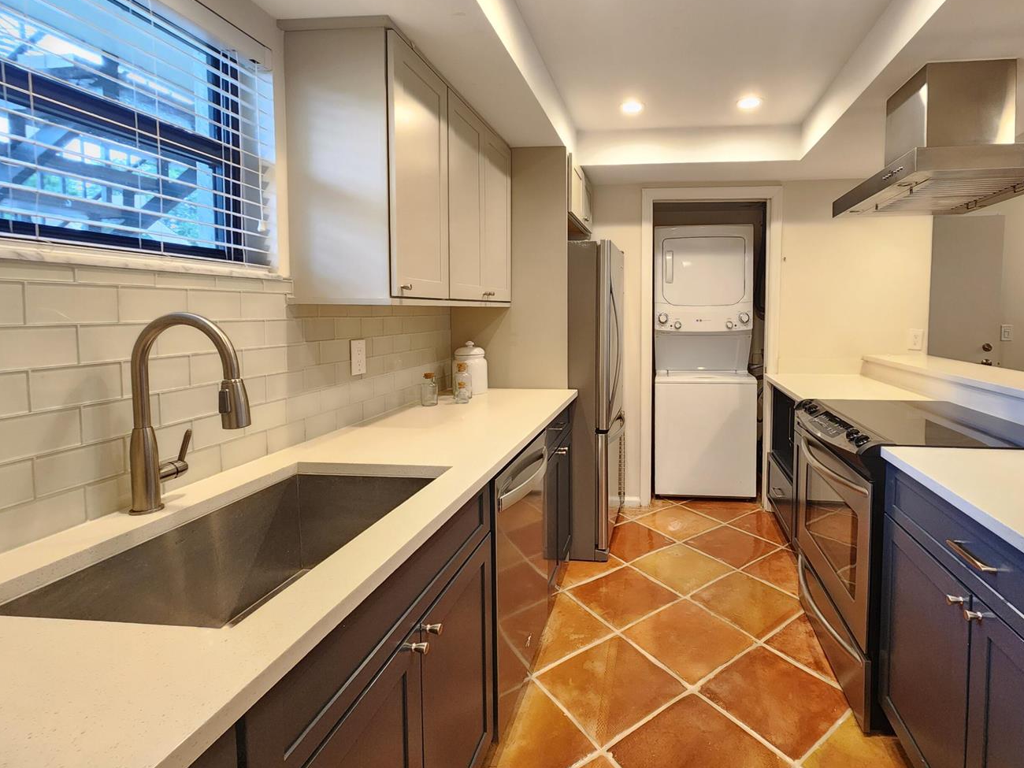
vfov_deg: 77.9
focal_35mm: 16
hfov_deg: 93.0
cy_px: 347
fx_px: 473
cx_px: 623
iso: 400
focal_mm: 2.2
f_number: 2.2
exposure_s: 1/60
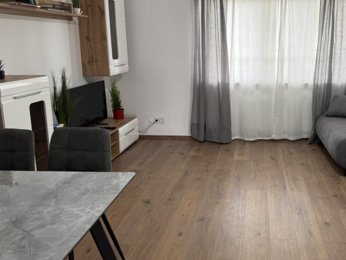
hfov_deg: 54.0
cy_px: 106
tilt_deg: -11.7
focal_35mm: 33
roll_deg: +0.0
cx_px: 236
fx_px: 330
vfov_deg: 42.8
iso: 125
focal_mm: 6.76
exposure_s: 1/50
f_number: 1.78
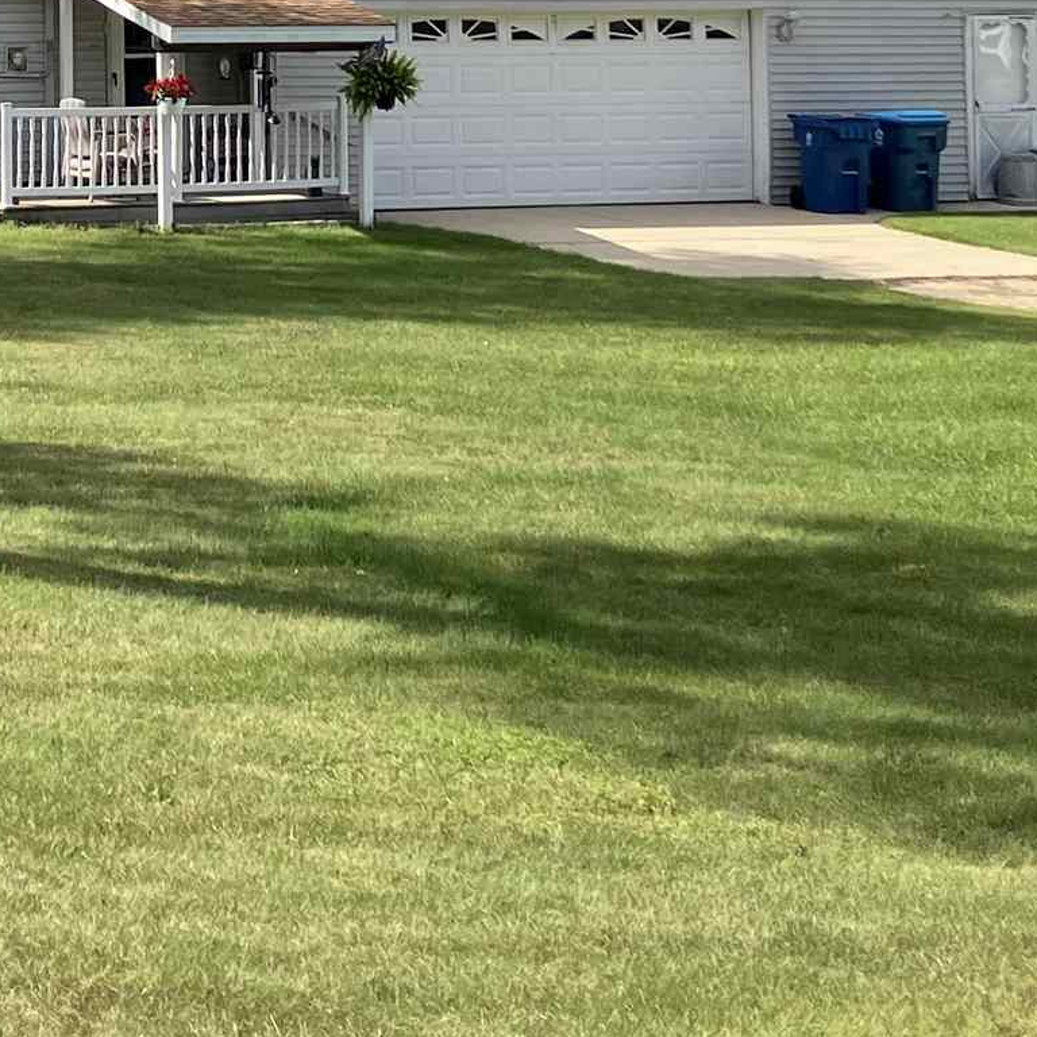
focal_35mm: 99
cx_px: -15
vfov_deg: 16.8
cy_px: -212
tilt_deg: +3.7
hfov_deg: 17.2
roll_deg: +0.1
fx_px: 3355
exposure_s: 1/2024
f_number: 1.8
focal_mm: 3.99
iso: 32
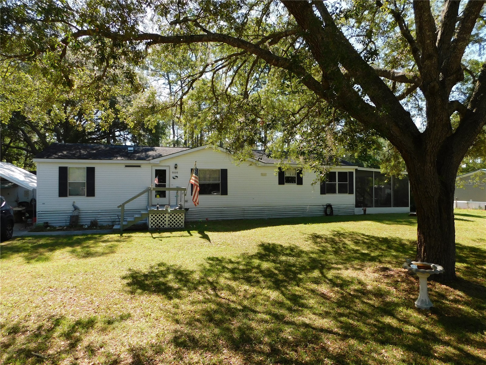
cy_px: 182
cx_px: 243
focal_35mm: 23
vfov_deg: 58.9
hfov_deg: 73.9
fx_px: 323
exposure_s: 1/640
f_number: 3
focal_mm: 4
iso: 125
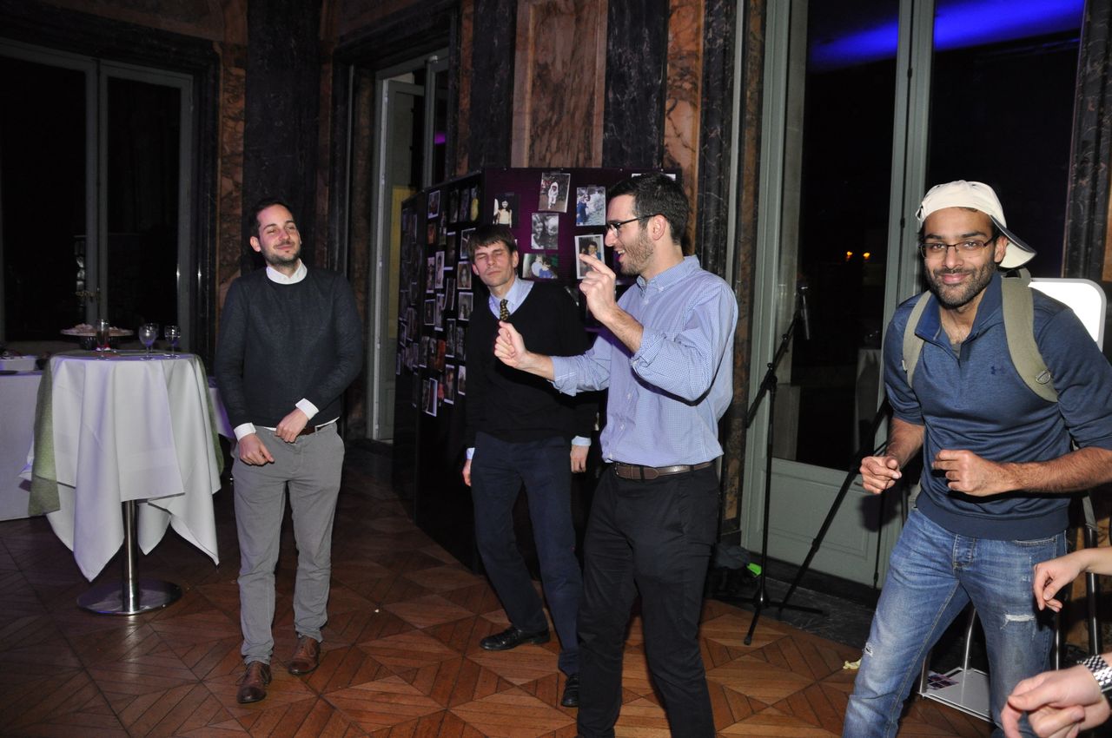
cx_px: 556
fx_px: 833
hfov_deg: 67.4
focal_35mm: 27
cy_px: 369
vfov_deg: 47.8
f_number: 4
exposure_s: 1/60
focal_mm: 18
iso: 800
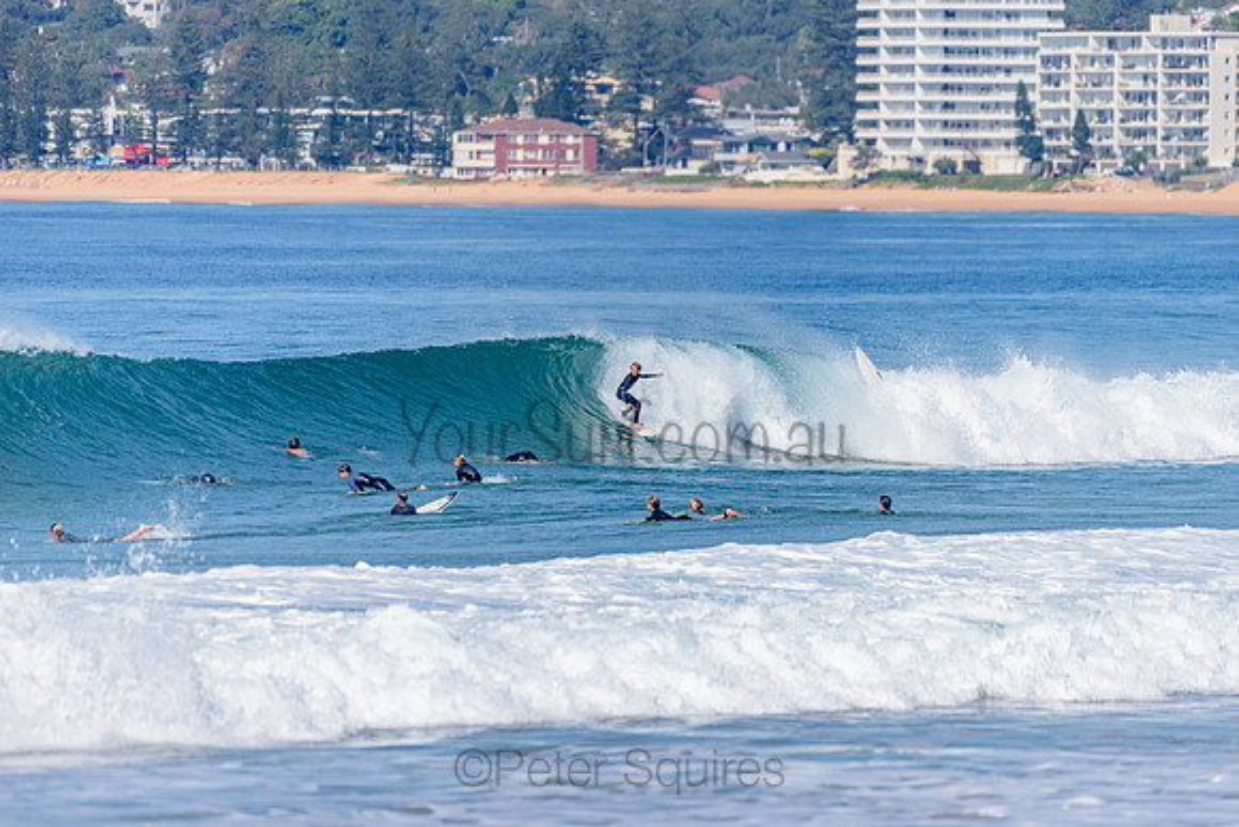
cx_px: 620
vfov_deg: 2.8
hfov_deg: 4.1
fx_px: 17212
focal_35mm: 500
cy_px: 414
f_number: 5.6
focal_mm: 500
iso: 110
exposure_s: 1/2000
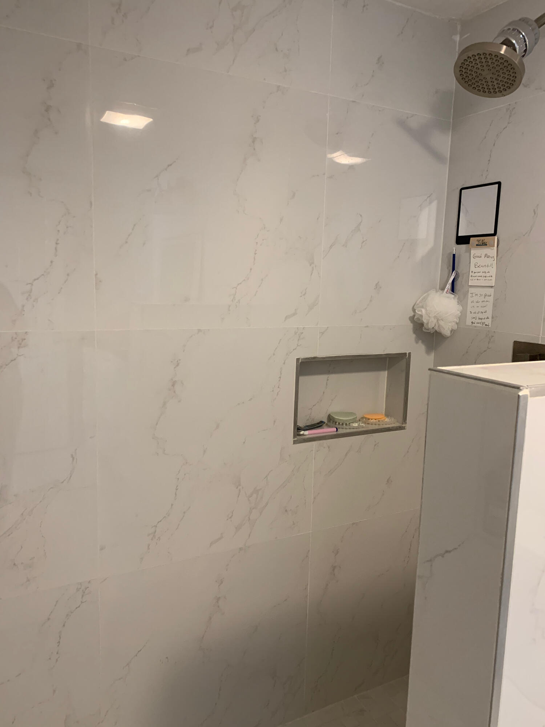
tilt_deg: -8.6
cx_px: 272
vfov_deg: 67.3
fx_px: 546
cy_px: 364
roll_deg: -1.9
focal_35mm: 26
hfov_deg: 53.1
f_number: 1.8
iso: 250
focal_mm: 4.25
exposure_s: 1/60
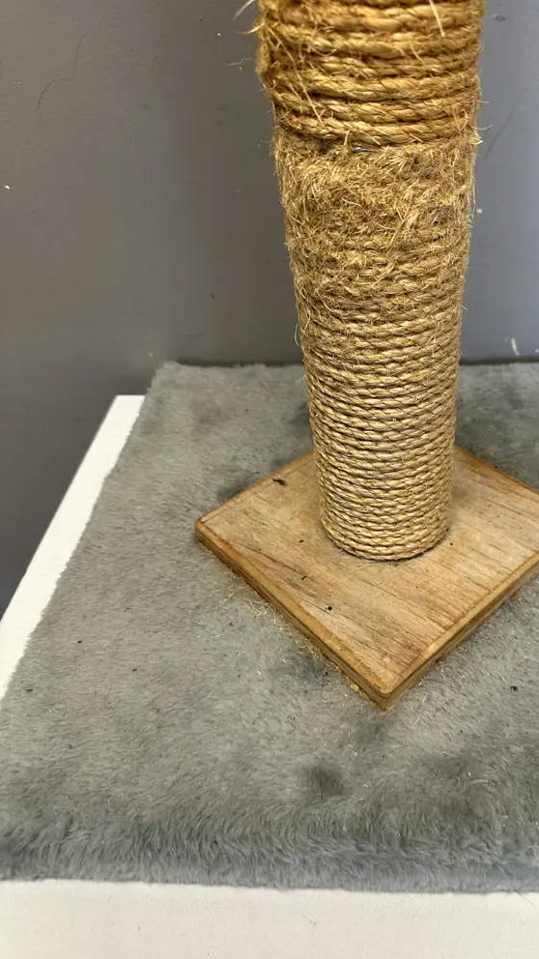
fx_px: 686
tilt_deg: -41.1
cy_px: 479
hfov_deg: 42.2
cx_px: 370
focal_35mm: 27
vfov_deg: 69.9
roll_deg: +0.7
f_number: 1.78
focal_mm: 6.86
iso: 125
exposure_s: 1/100
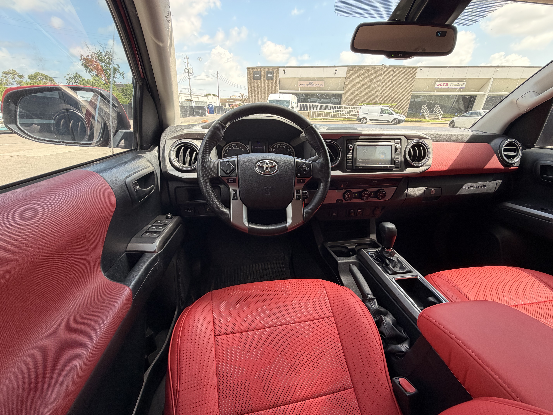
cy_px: 208
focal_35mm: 14
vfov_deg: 85.7
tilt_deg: -24.0
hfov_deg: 102.1
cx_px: 276
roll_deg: -0.1
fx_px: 224
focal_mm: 2.22
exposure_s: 1/121
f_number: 2.2
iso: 50
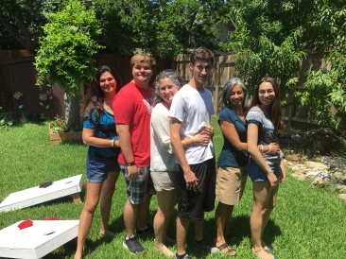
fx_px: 290
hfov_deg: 61.7
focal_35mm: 29
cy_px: 130
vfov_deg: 48.2
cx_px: 173
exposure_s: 1/1183
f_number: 2.2
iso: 25
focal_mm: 4.15
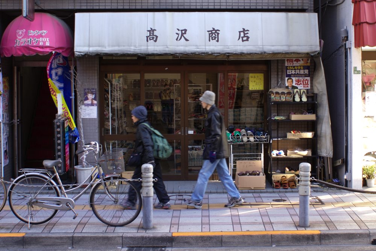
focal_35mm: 42
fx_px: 438
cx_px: 188
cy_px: 126
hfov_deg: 46.4
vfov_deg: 31.9
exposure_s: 1/60
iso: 100
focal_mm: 28
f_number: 4
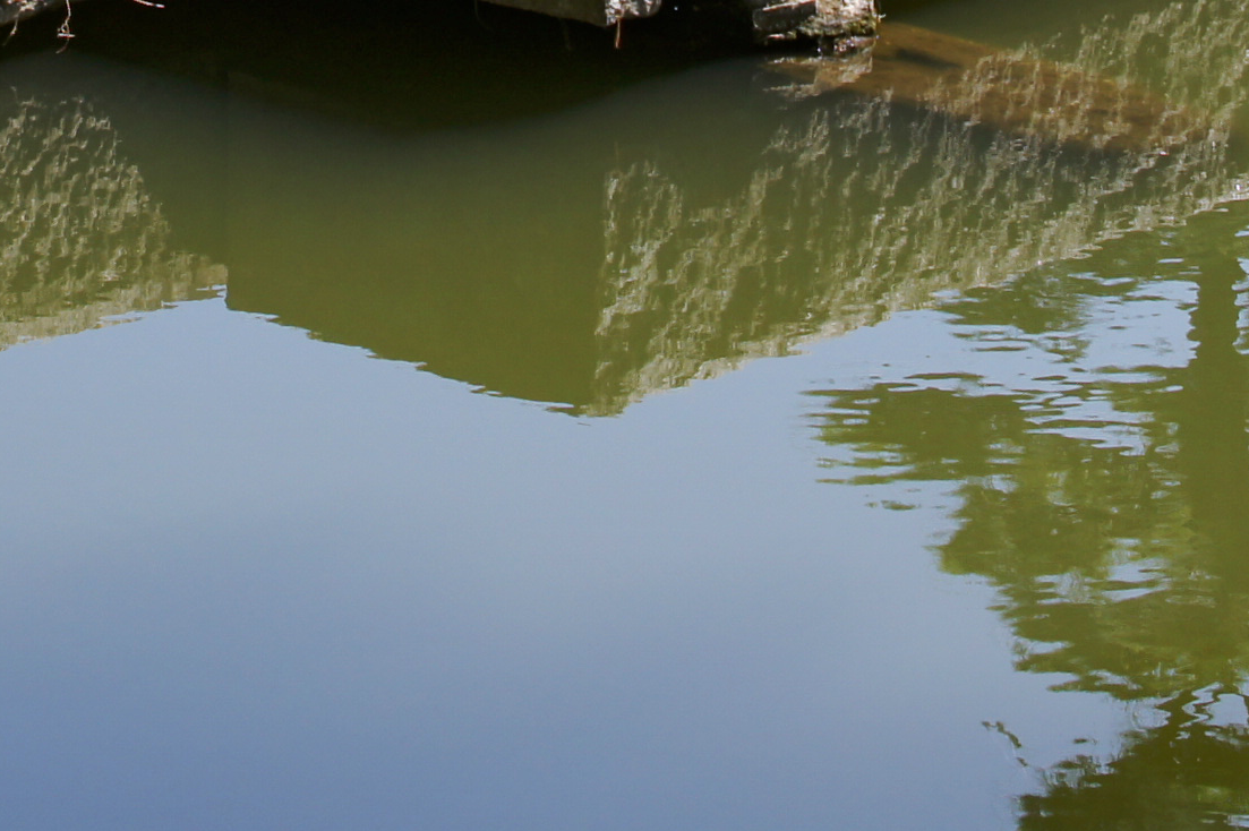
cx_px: 233
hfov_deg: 13.1
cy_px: -743
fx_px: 5412
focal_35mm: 156
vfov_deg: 8.4
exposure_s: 1/60
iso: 200
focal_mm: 25
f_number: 8
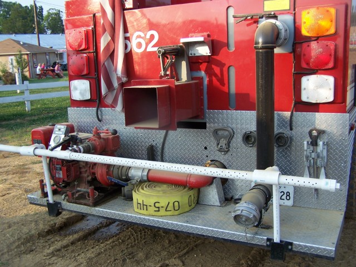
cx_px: 178
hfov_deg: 49.0
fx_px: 391
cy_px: 134
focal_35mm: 38
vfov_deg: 37.7
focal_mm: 6.3
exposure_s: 1/320
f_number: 2.8
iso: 80
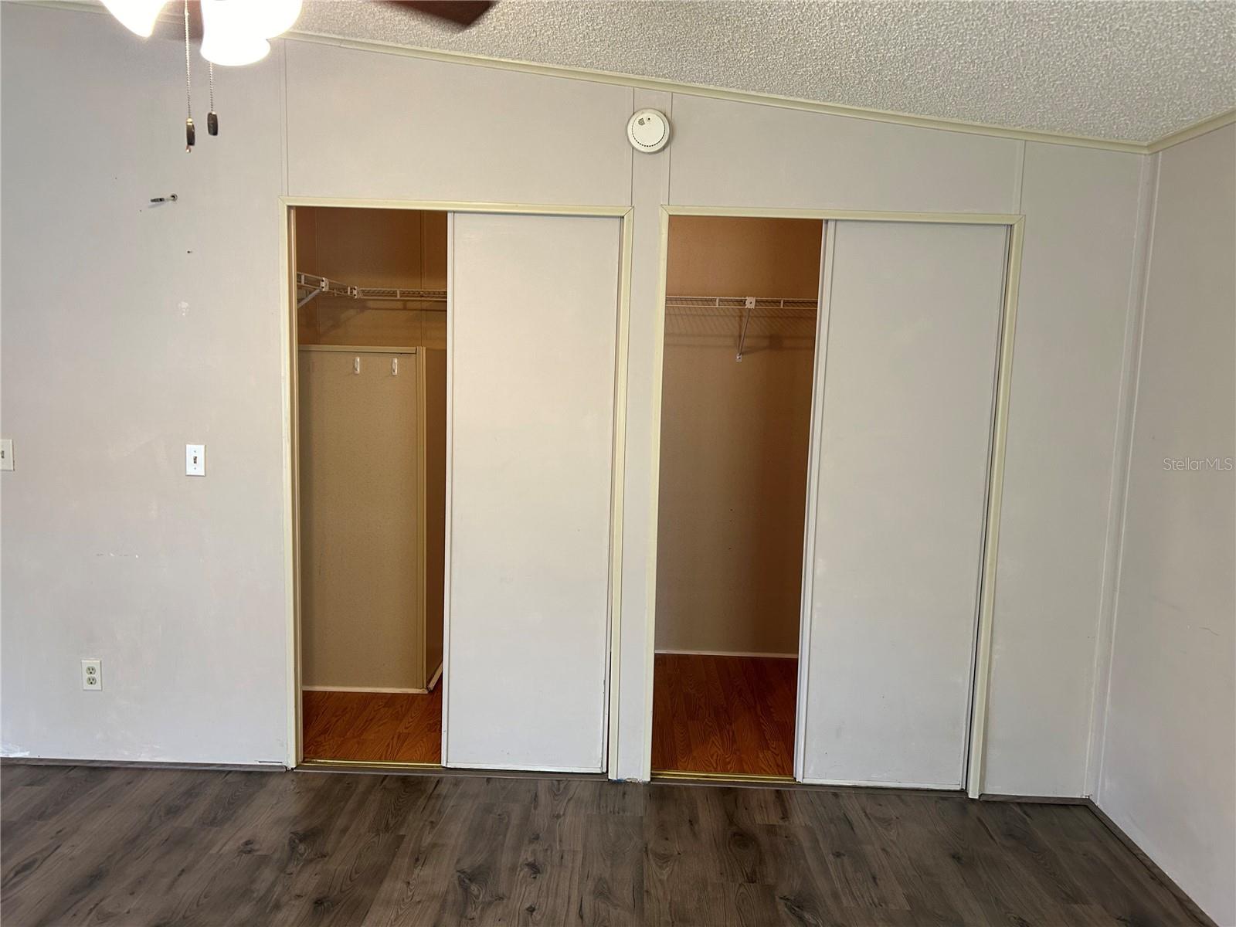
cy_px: 464
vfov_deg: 53.1
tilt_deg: -6.9
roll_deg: -1.4
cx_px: 618
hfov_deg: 67.3
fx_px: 928
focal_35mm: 26
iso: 100
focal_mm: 5.7
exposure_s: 1/60
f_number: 1.5
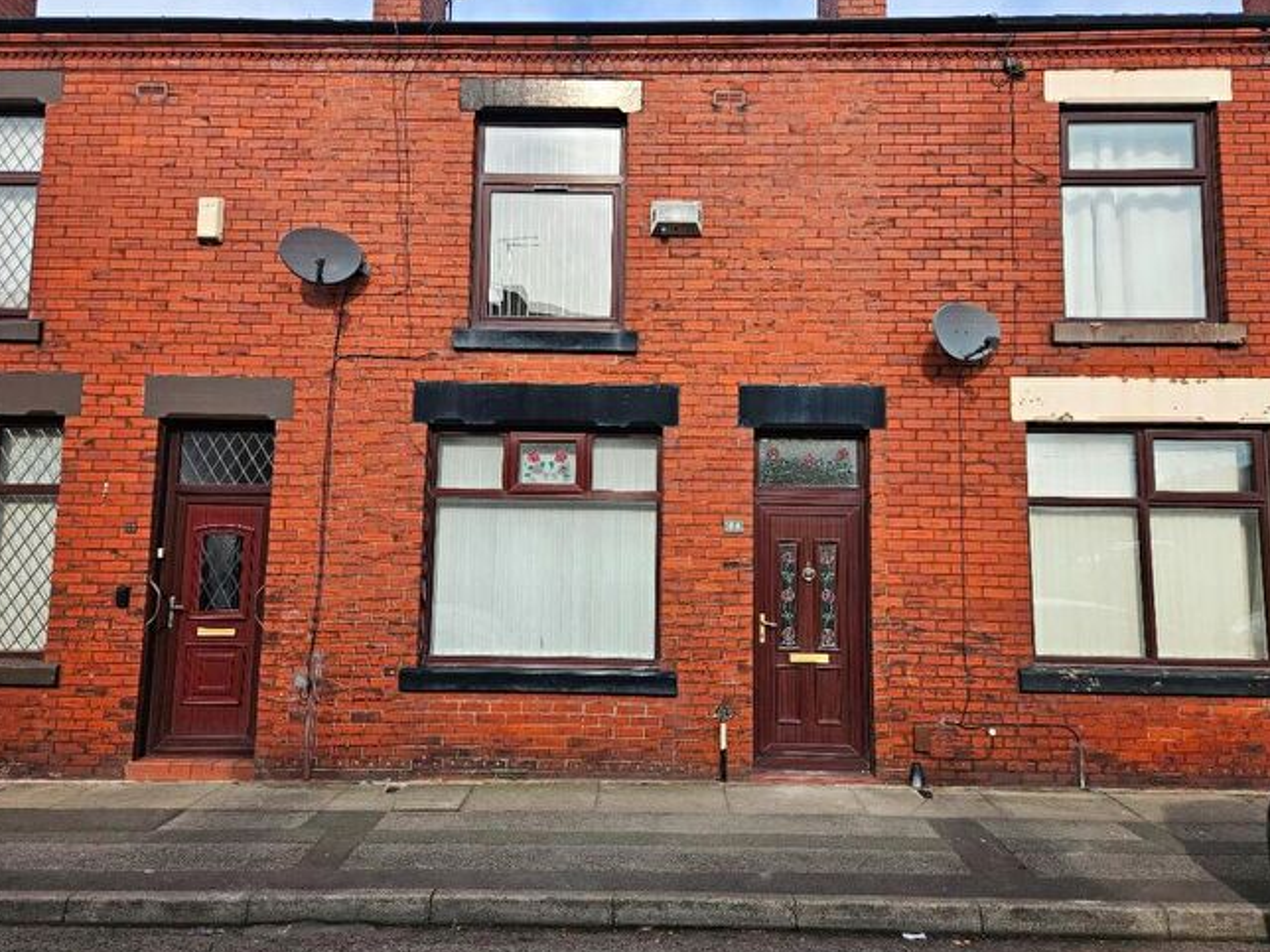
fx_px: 917
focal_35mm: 25
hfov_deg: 69.4
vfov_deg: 54.9
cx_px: 645
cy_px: 456
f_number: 1.8
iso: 32
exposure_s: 1/1484
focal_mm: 5.4
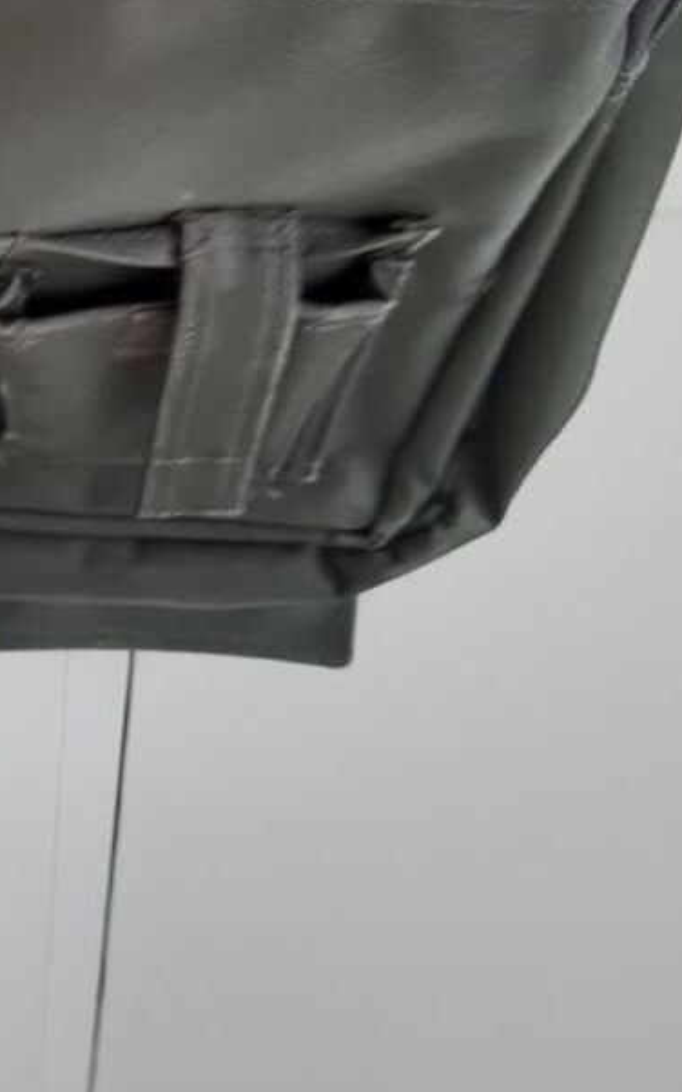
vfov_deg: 30.9
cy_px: -17
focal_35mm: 61
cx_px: -11
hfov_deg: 20.6
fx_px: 1815
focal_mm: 3.92
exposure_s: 1/60
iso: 125
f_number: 1.7
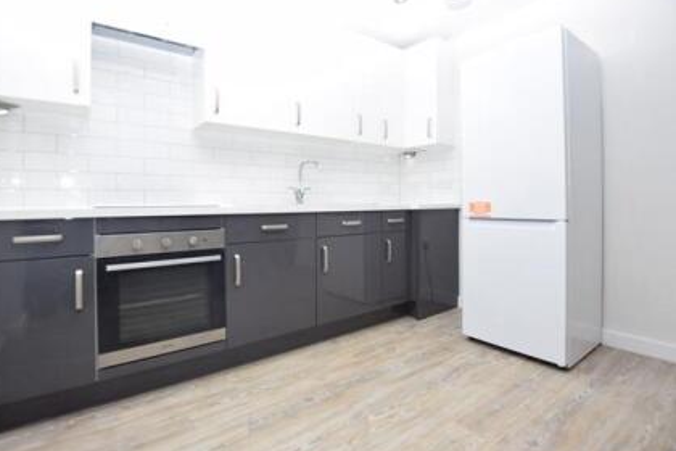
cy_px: 209
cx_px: 295
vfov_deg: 70.3
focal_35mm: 17
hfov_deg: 92.8
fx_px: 319
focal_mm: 10
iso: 100
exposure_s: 1/200
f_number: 4
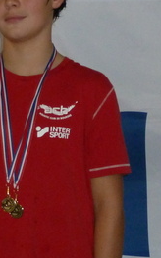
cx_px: 73
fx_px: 942
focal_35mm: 134
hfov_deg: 9.8
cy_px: 196
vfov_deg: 15.5
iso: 320
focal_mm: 6.9
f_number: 3.7
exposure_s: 1/30
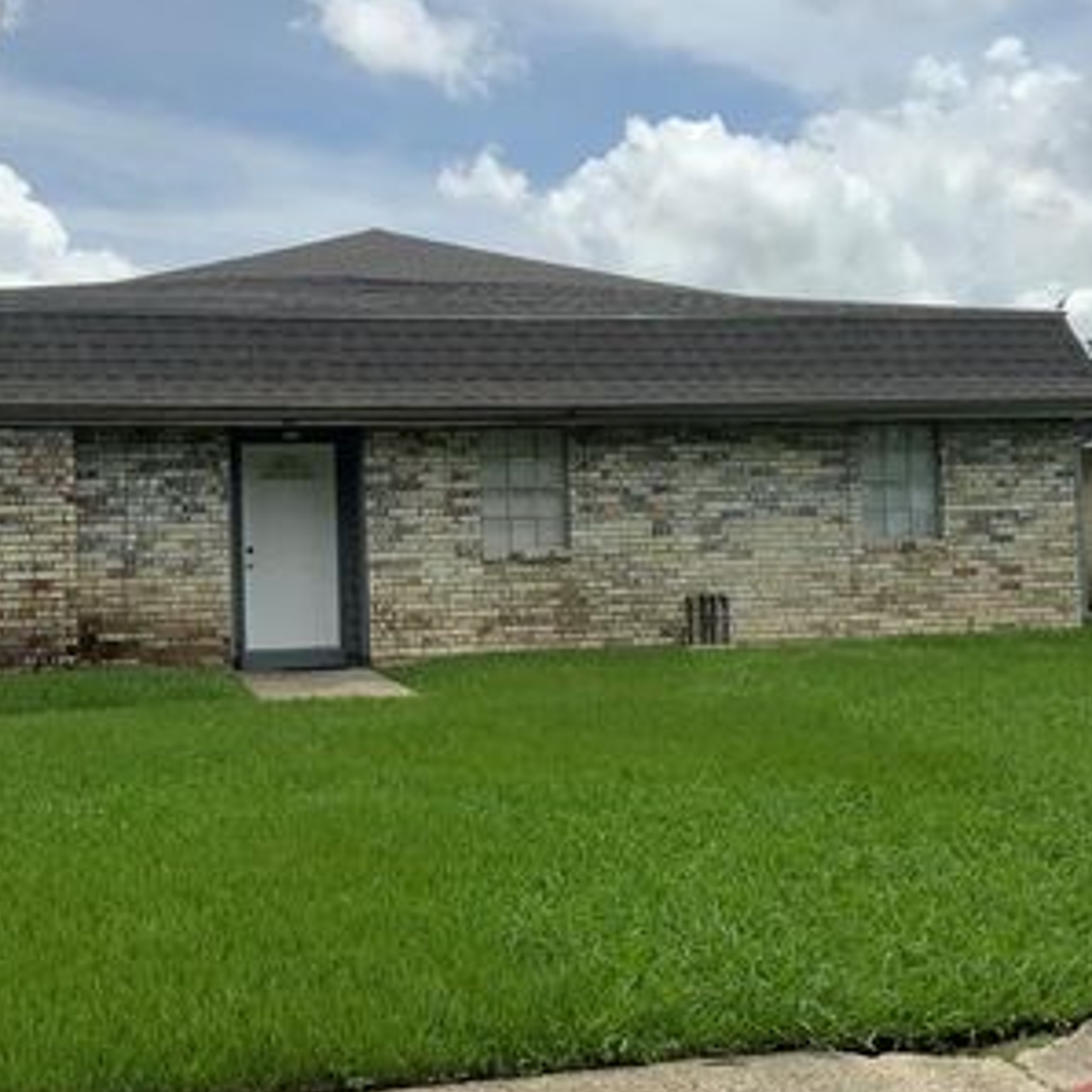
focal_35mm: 43
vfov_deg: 39.1
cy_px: 504
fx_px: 1535
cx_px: 465
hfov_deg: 39.1
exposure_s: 1/3125
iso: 20
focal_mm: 3
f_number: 1.8
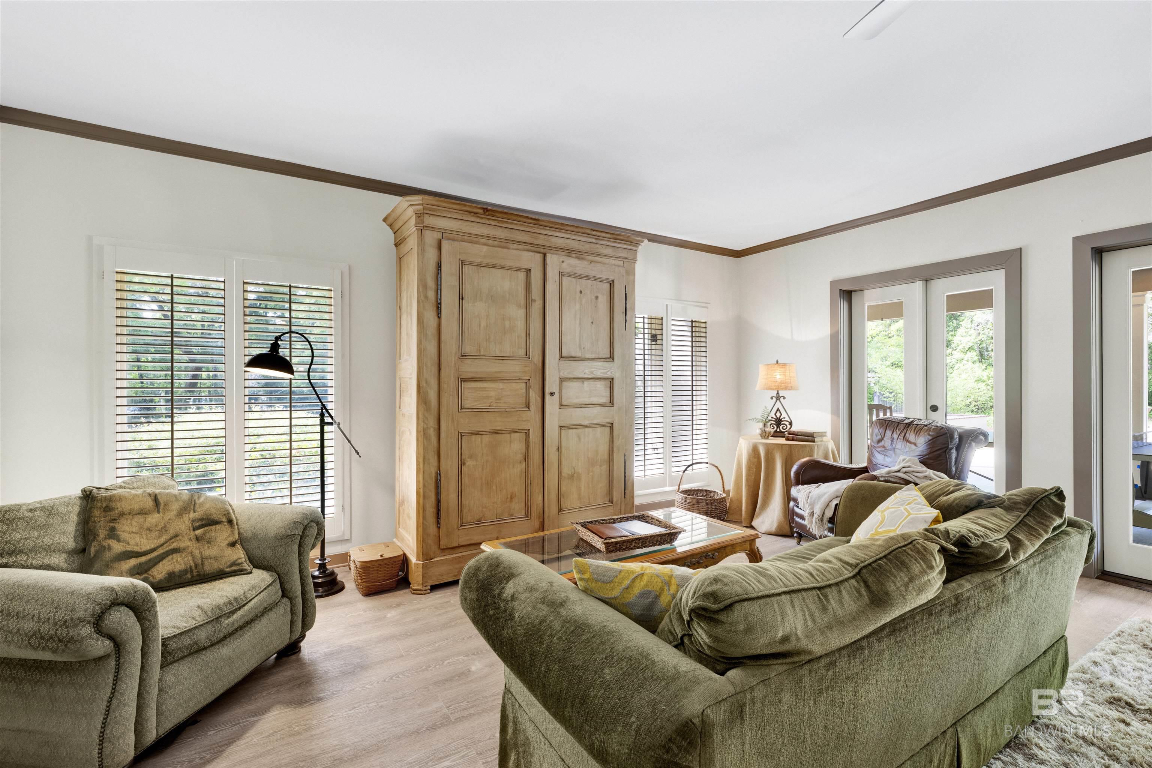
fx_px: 496
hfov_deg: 98.5
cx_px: 576
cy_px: 384
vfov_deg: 75.5
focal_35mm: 16
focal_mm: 15.5
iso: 400
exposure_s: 1/4
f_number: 11
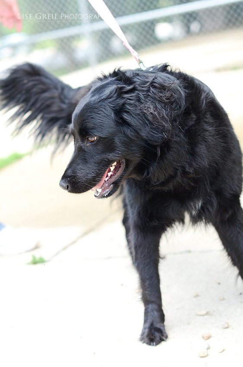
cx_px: 122
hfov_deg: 18.1
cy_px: 184
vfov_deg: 27.0
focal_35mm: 75
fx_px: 763
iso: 400
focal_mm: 50
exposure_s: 1/800
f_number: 2.8
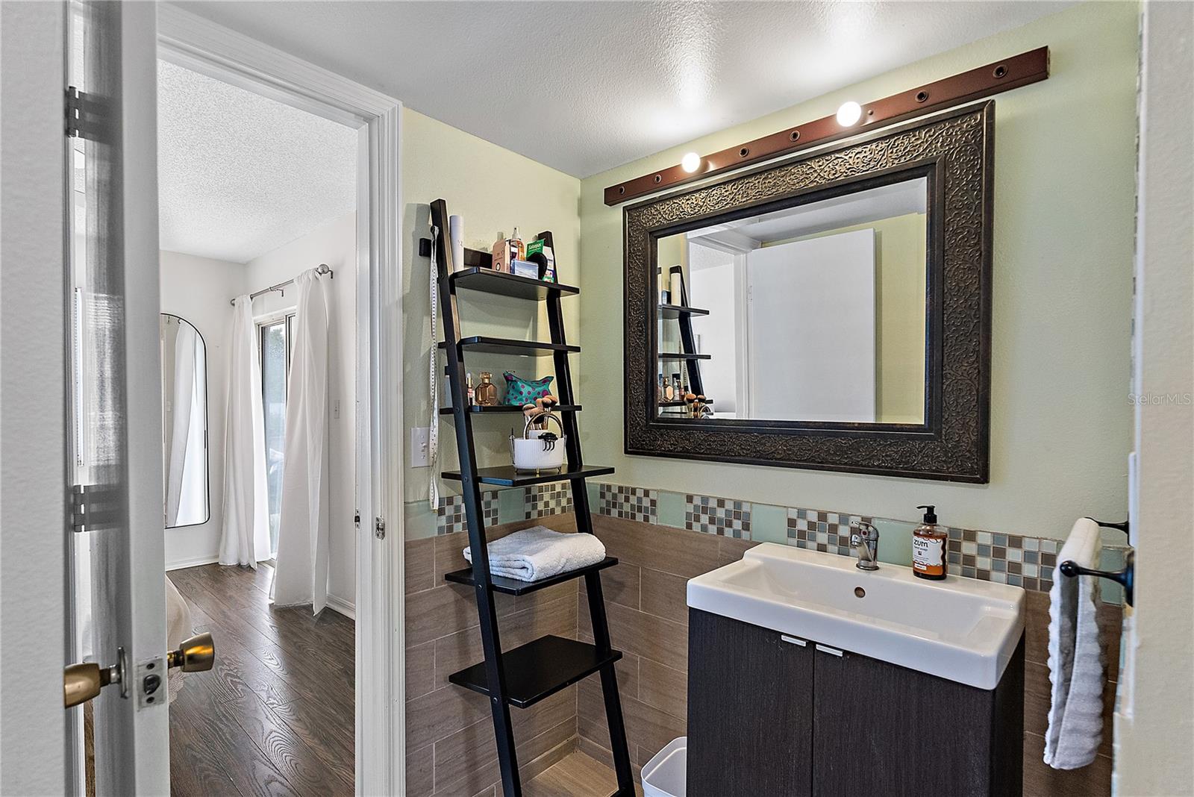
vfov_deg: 68.9
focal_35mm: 18
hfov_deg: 91.6
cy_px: 398
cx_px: 597
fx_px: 581
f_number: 5
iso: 1600
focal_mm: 17.5
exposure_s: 1/60
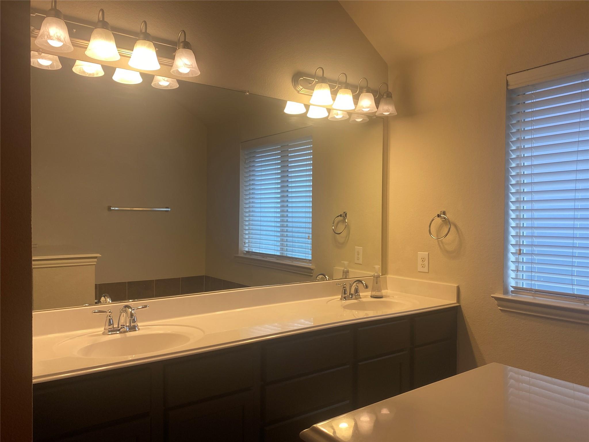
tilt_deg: -1.8
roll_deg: -0.8
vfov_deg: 53.1
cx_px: 294
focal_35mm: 26
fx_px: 442
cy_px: 221
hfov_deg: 67.3
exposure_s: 1/120
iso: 80
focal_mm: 4.25
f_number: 1.8
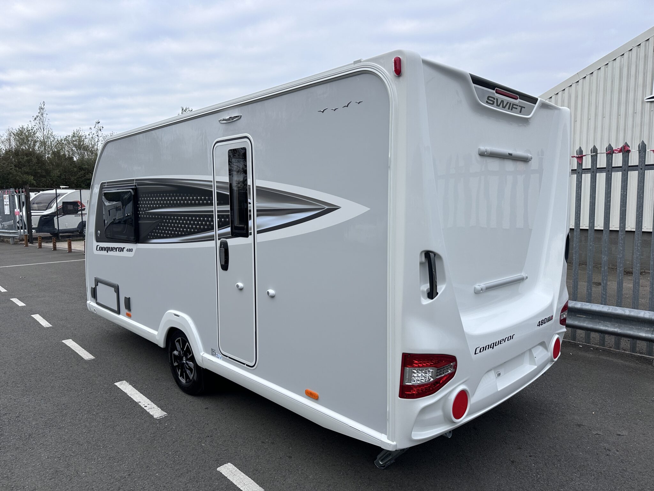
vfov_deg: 56.8
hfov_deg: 71.6
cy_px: 246
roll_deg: +1.1
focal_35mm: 24
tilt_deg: -4.9
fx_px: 453
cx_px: 327
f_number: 1.78
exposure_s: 1/1664
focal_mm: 6.86
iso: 80
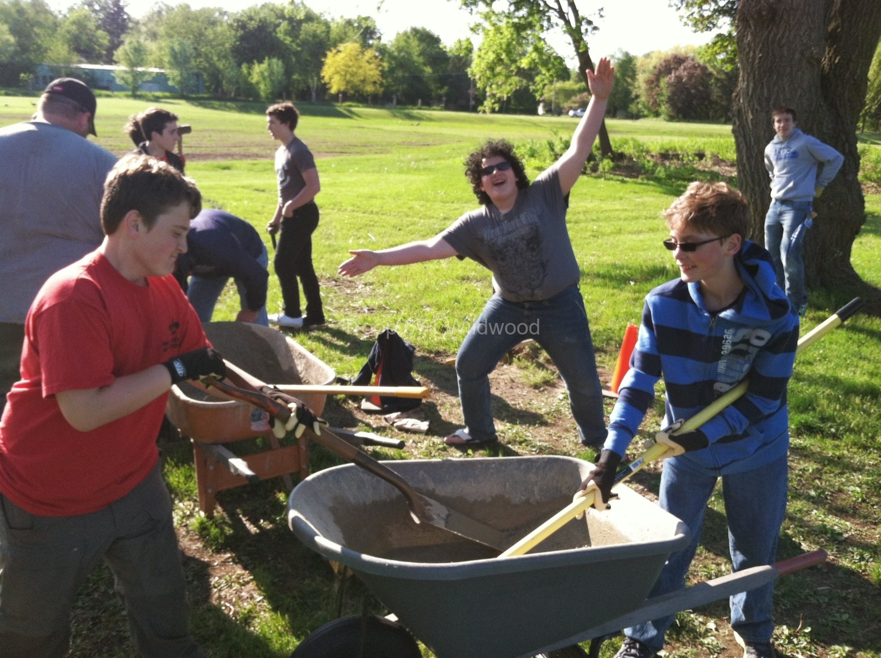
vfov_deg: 40.6
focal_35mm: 35
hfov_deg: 52.7
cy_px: 329
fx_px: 889
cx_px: 440
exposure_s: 1/390
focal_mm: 3.85
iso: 80
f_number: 2.8
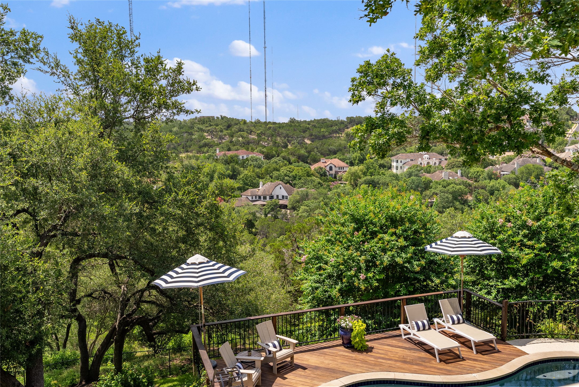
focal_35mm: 32
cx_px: 290
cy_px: 194
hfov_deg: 59.5
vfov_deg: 41.8
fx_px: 507
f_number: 7.1
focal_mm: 31.5
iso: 200
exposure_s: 1/100
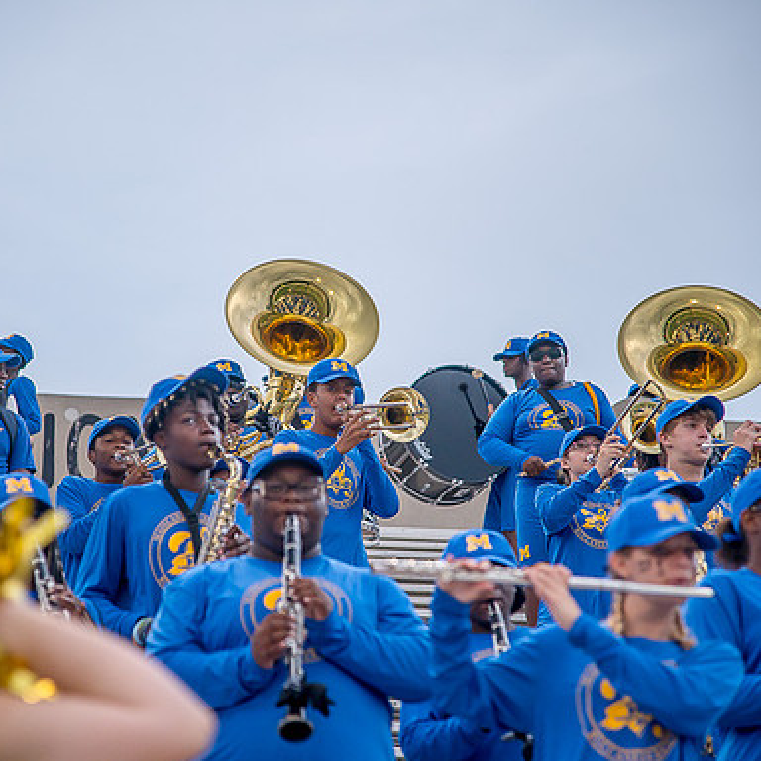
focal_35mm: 154
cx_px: 313
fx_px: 3830
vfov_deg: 11.3
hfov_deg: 11.3
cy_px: 380
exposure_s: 1/200
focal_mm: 120
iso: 400
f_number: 4
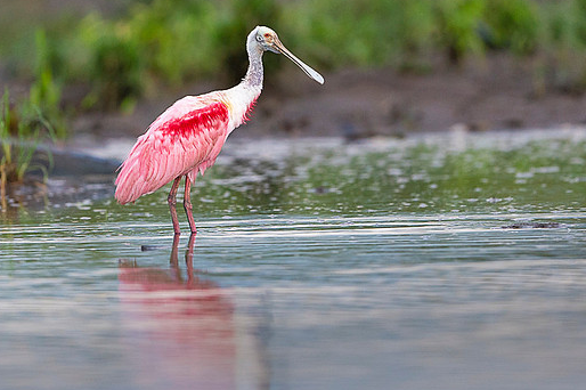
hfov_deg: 2.0
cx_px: 275
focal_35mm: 1014
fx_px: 16495
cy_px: 73
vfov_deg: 1.4
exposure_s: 1/250
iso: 1000
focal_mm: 500
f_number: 4
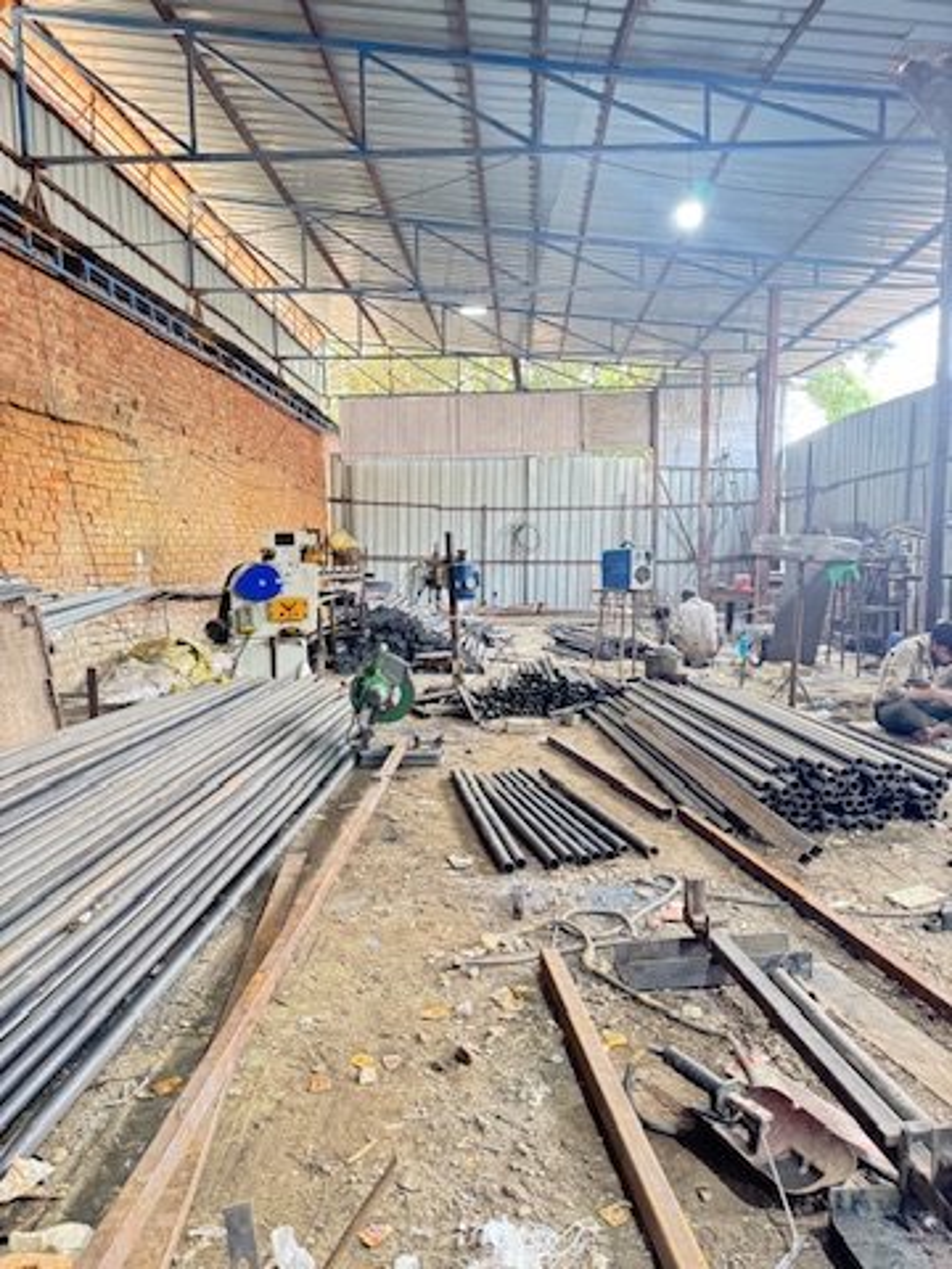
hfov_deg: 56.8
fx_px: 880
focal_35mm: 24
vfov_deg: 71.6
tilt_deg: -4.6
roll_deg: +0.5
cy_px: 634
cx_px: 476
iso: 800
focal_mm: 6.76
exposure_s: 1/50
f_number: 1.78
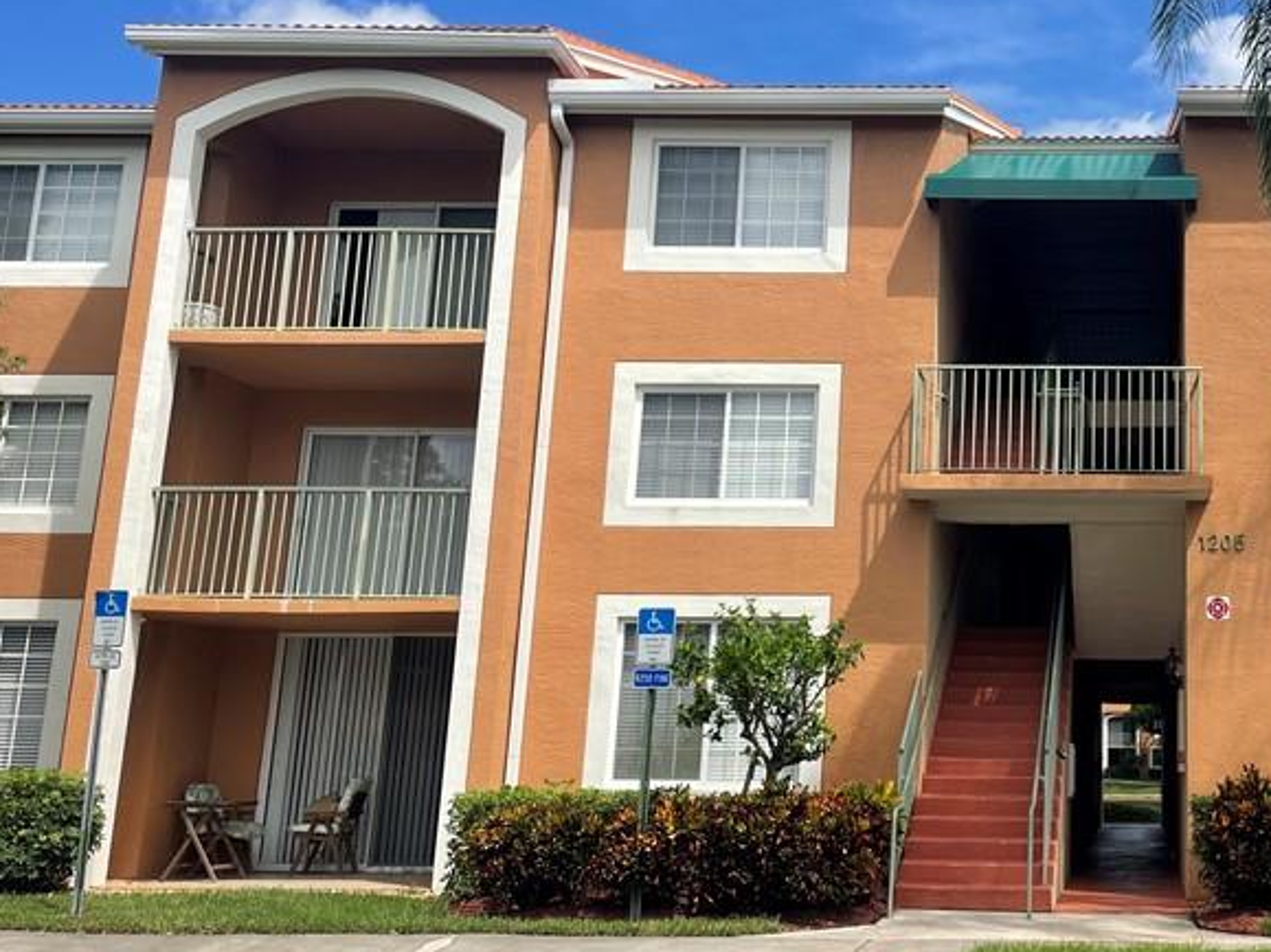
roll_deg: -0.7
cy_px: 375
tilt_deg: +12.9
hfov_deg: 39.1
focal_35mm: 46
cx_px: 1080
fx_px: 1689
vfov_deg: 31.4
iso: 32
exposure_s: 1/3125
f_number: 1.6
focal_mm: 4.2
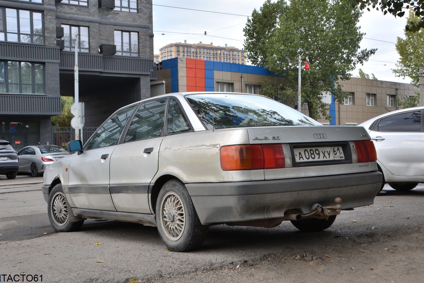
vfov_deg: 33.4
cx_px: 208
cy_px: 139
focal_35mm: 40
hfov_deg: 48.5
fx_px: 471
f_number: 8
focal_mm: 26
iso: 200
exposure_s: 1/250
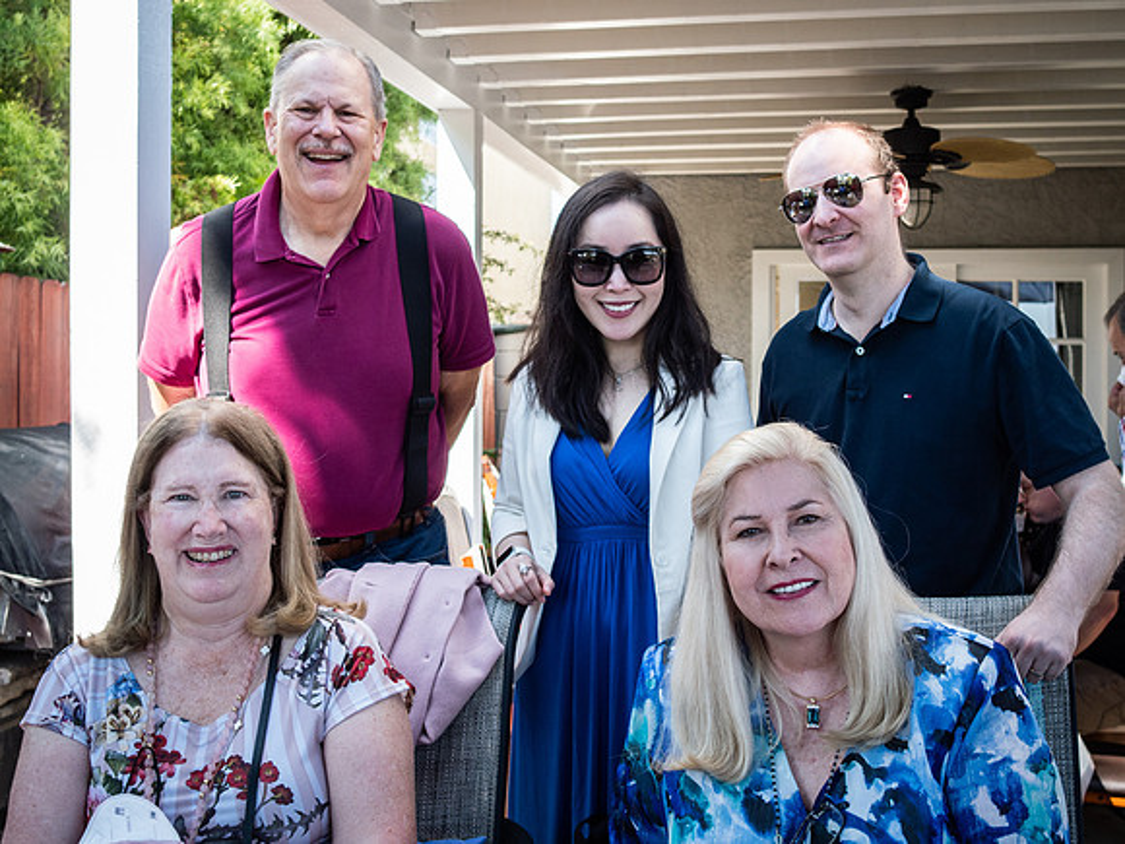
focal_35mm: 44
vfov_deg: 33.0
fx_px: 1422
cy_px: 387
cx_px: 648
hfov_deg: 43.0
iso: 320
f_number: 3.5
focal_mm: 19
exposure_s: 1/400
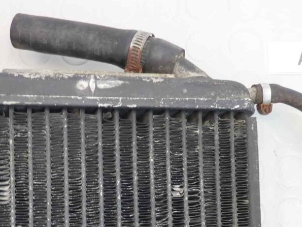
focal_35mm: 63
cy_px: 245
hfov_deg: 30.7
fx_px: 550
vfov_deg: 22.1
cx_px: 123
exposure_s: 1/8
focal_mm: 4.1
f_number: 3.3
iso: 125
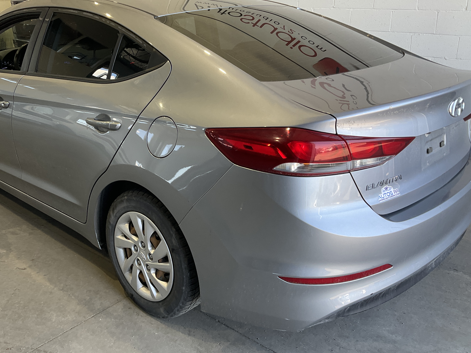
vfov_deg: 38.6
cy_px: 161
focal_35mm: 37
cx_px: 191
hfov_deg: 49.9
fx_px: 503
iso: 40
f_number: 1.8
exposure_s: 1/120
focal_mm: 3
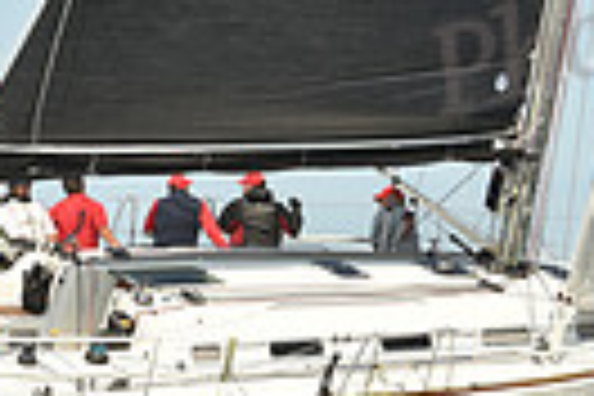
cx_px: 202
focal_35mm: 307
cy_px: 295
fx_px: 5065
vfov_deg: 4.5
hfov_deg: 6.7
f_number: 9
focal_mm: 70
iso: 250
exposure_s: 1/800
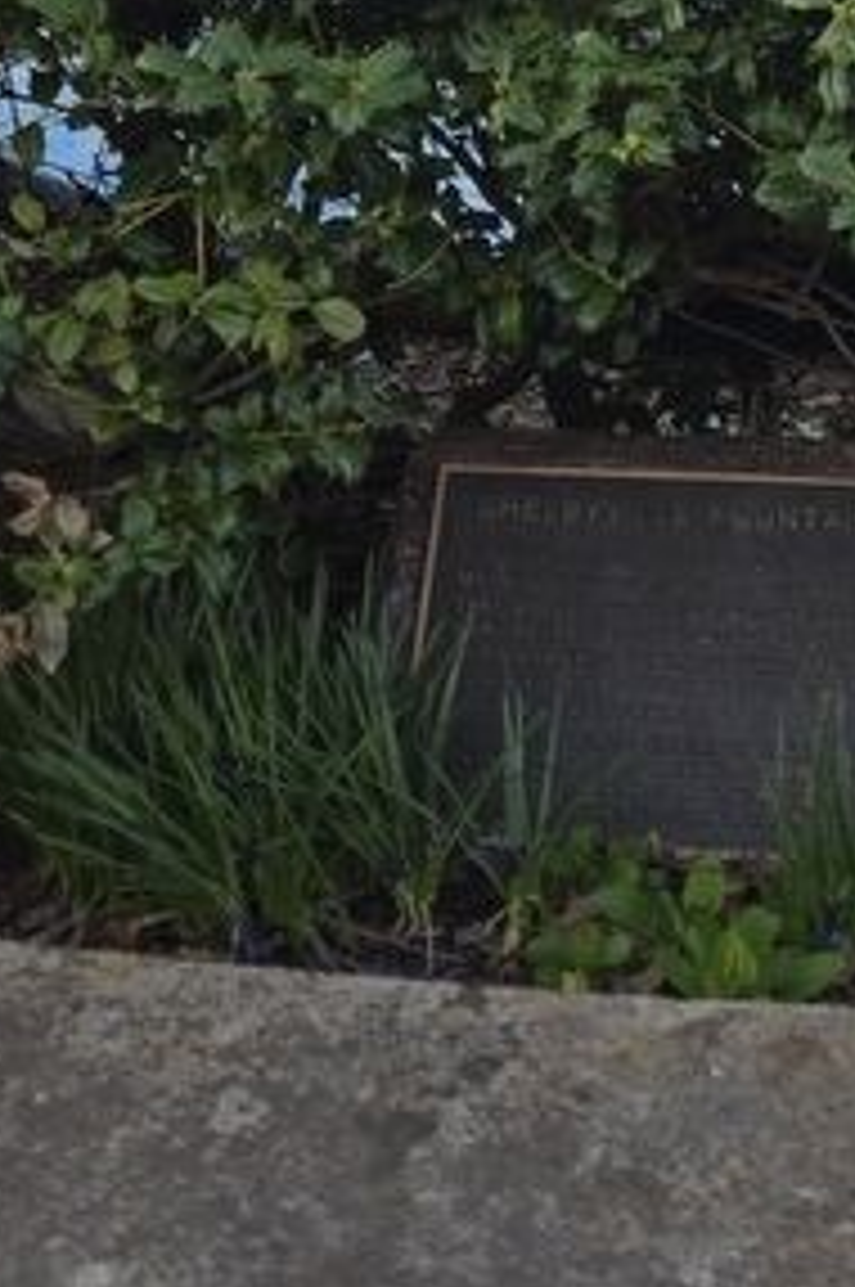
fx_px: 2392
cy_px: -328
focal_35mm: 67
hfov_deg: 19.9
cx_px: 774
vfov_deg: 26.2
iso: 25
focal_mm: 5.4
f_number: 1.8
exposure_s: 1/203
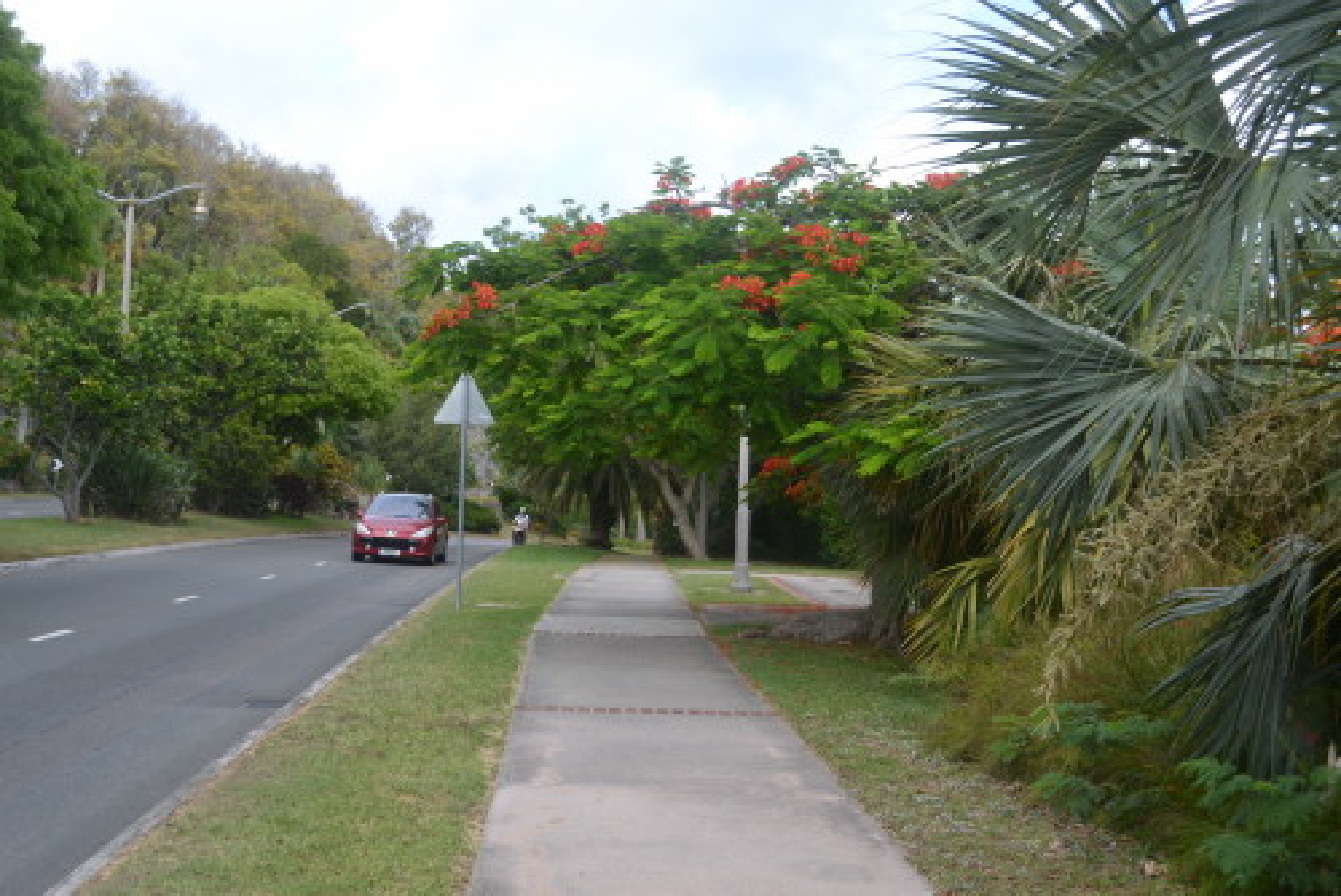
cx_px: 670
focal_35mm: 42
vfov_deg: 31.9
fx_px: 1565
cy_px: 448
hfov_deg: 46.4
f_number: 6.3
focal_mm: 28
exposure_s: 1/160
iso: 100
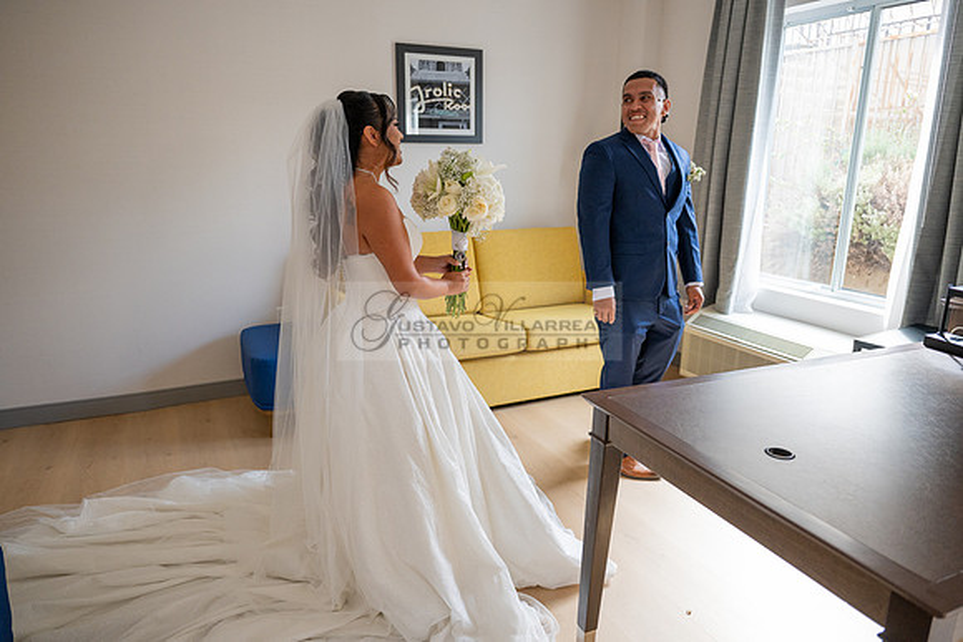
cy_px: 321
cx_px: 482
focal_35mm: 24
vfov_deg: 53.2
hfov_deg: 73.7
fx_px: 642
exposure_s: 1/250
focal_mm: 24
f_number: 2.8
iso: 800
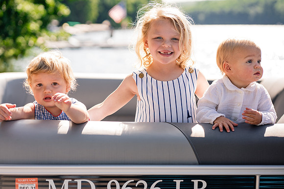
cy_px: 94
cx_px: 142
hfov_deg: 23.9
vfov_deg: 16.1
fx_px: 671
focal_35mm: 85
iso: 320
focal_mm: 85
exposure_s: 1/1250
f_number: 3.2
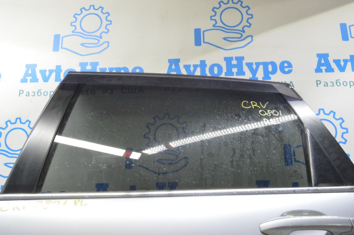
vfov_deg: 38.3
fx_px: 339
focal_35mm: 34
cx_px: 177
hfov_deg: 55.1
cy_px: 118
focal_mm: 23
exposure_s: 1/15
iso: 6400
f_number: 20
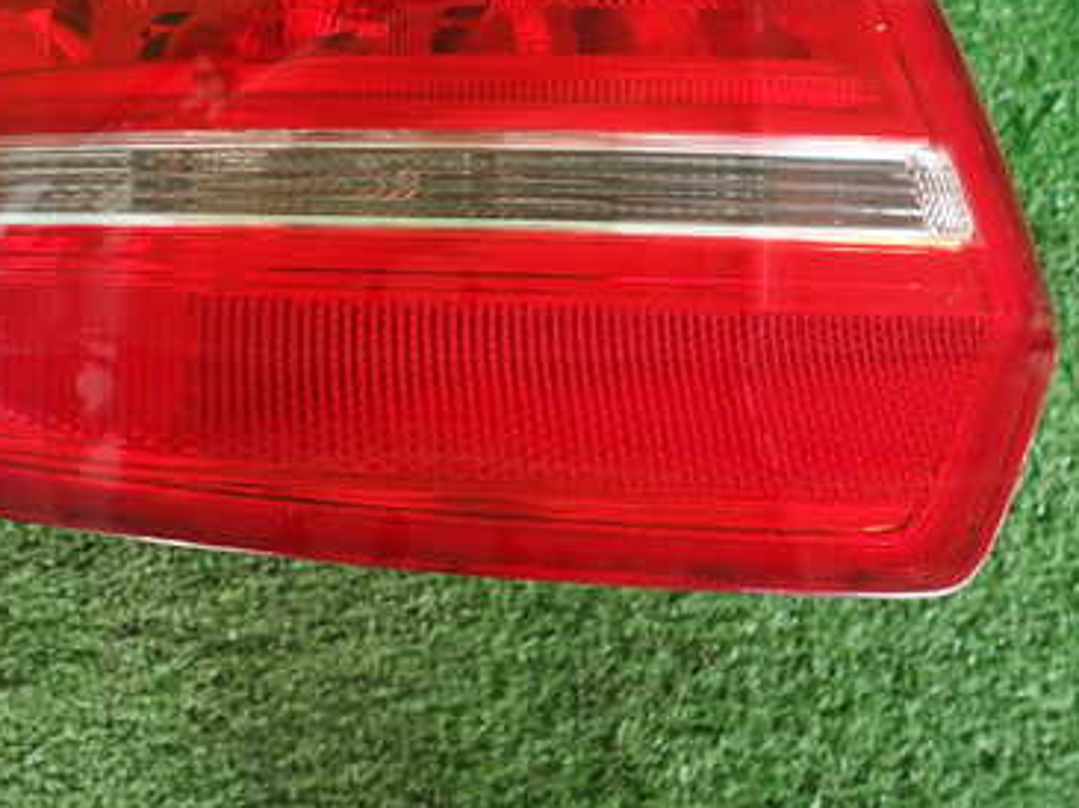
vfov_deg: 34.5
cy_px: 224
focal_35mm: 41
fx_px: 1277
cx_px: 374
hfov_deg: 45.2
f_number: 2
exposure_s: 1/60
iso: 125
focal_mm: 4.5
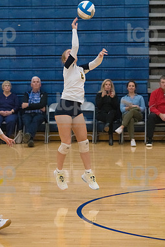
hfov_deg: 10.1
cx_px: 72
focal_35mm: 136
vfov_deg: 15.1
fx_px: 935
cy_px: 110
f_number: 4
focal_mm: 116
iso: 8000
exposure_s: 1/1600
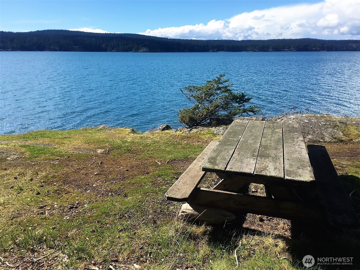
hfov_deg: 61.7
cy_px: 135
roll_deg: +1.8
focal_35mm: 29
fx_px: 302
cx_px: 180
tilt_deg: -15.6
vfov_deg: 48.2
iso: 25
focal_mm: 4.15
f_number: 2.2
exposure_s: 1/1479
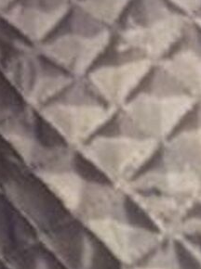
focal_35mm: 148
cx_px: -181
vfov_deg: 12.8
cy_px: -114
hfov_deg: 9.4
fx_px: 1151
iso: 320
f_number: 2.4
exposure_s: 1/20
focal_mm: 3.3
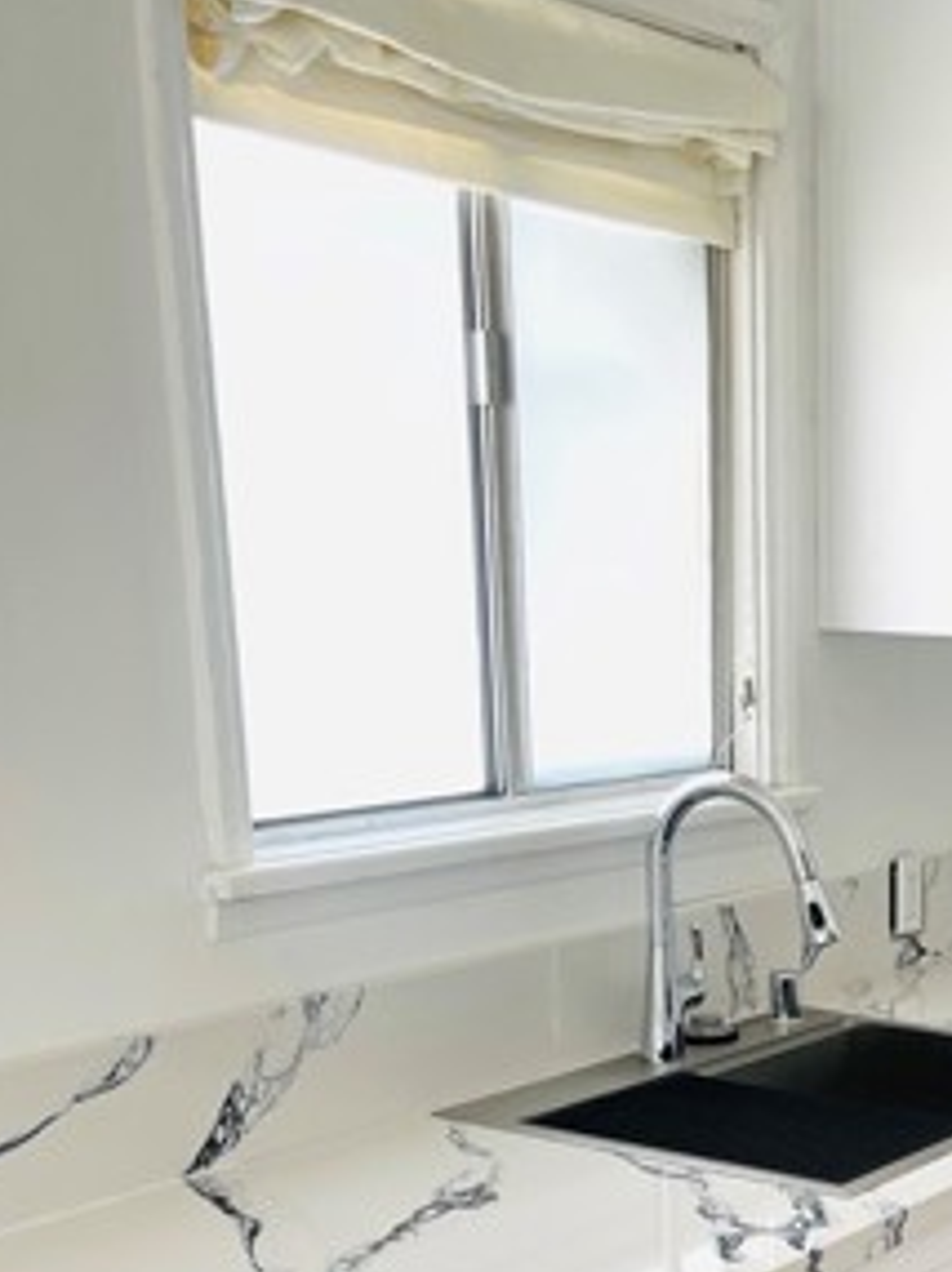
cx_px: 965
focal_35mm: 56
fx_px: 2057
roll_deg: -1.0
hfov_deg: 24.8
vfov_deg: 32.0
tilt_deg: -18.4
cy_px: 1232
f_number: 1.6
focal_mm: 5.1
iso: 40
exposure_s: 1/121
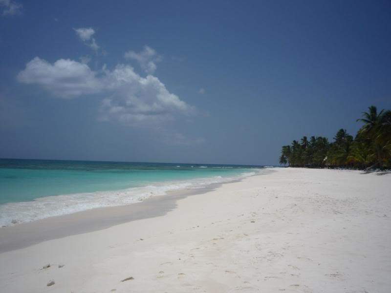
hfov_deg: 56.8
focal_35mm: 32
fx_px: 361
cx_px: 196
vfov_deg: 44.2
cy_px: 146
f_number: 8
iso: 100
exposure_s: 1/800
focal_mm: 5.2
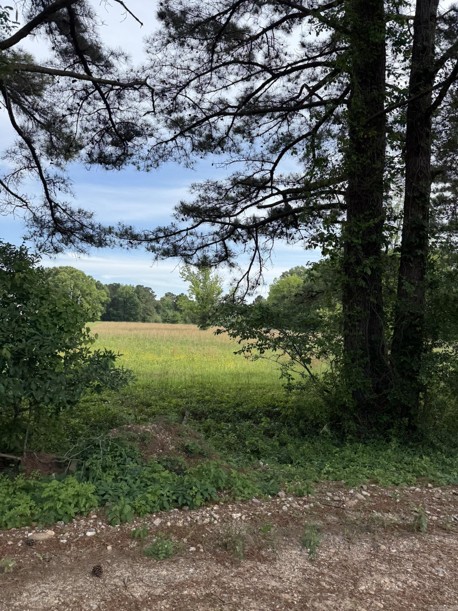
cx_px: 229
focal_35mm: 24
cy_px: 306
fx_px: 423
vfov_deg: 71.6
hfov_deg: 56.8
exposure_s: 1/1770
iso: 80
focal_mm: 6.76
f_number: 1.78
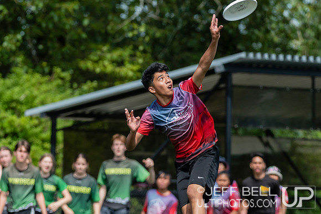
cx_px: 178
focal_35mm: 552
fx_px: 4924
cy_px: 136
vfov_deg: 2.5
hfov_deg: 3.7
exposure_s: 1/1600
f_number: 4
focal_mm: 270
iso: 400
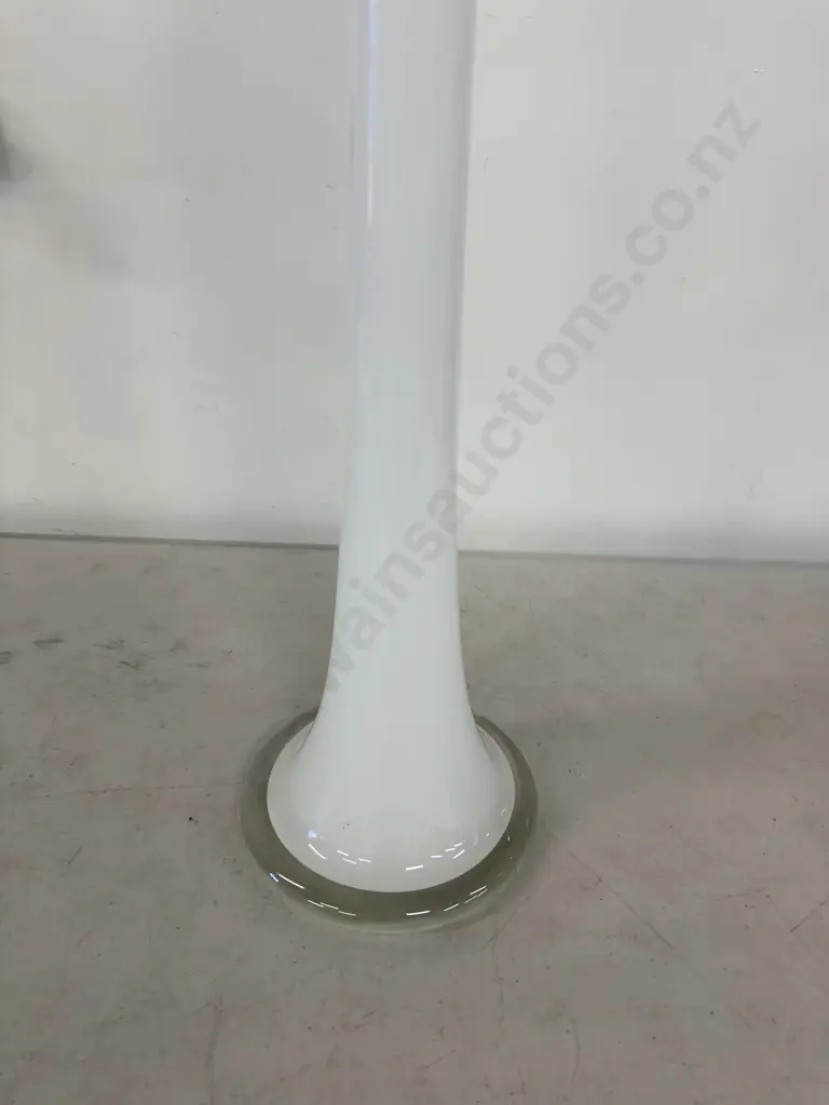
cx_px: 414
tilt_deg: -32.6
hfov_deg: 56.8
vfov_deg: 71.6
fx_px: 766
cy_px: 552
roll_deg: -3.5
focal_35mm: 24
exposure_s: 1/100
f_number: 1.78
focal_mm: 6.86
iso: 100
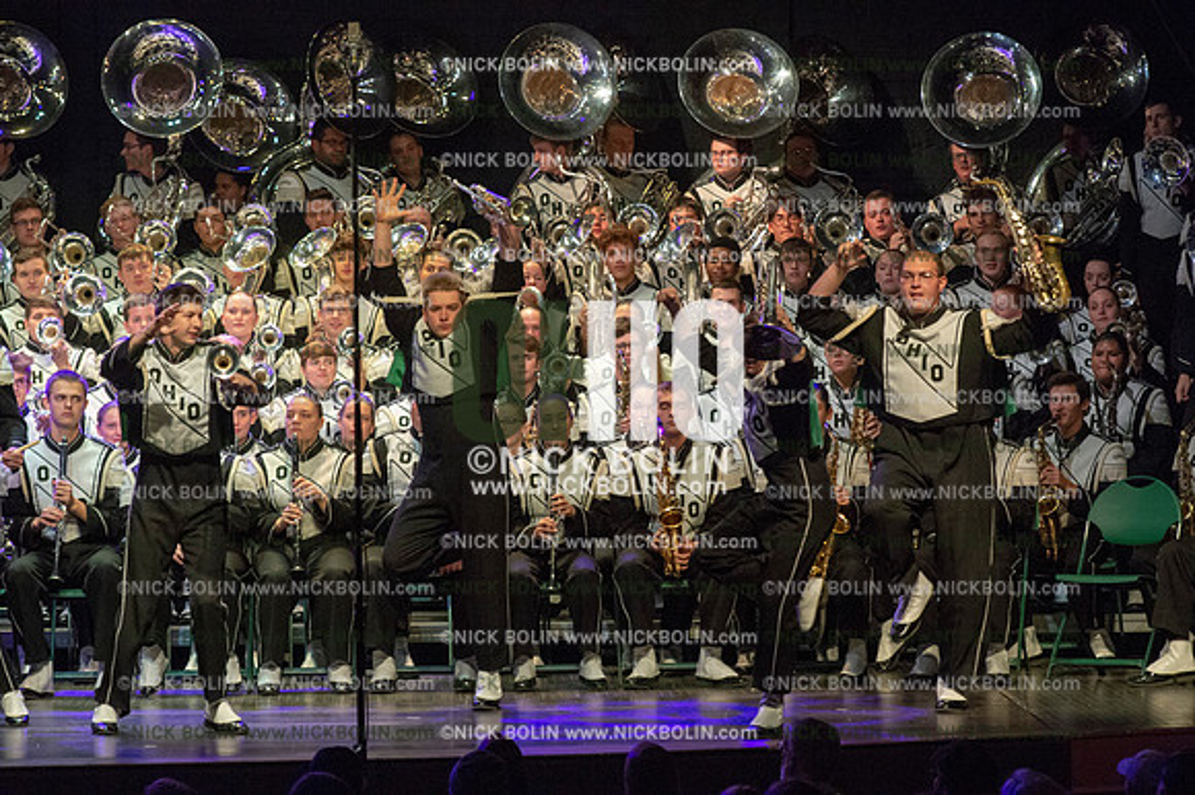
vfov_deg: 6.9
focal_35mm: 200
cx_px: 598
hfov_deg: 10.3
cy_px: 398
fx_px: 6635
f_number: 5.6
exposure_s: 1/400
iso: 8000
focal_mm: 200
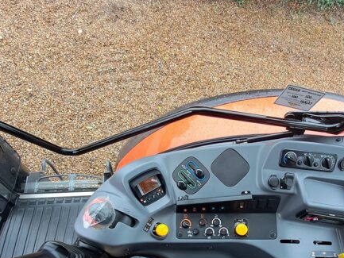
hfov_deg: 78.5
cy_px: 202
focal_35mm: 21
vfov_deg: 59.1
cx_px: 197
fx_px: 209
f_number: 2.2
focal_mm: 1.42
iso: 80
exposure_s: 1/50
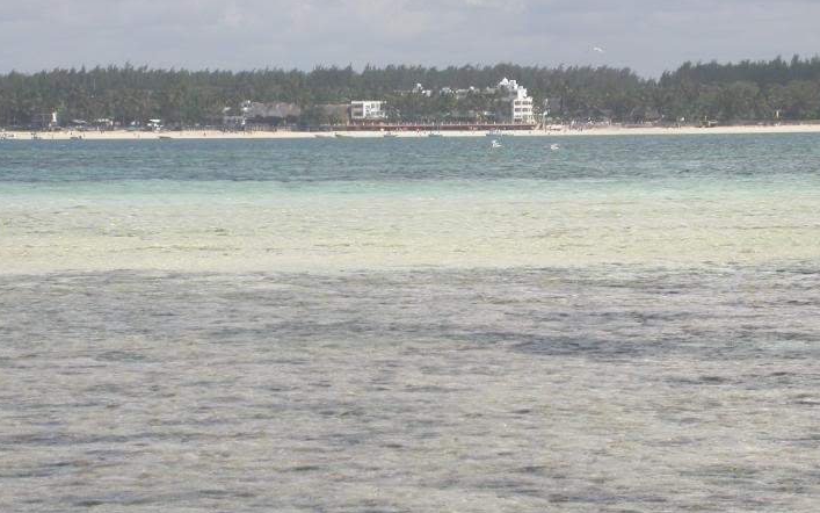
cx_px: 384
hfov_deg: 14.5
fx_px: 3218
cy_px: 232
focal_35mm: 144
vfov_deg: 9.1
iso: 100
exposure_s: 1/487
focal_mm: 24.9
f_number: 7
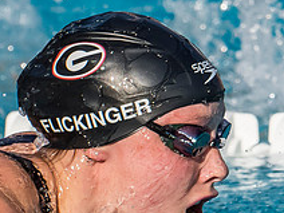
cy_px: 263
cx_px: 51
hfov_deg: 1.2
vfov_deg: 0.9
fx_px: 13151
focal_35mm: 1603
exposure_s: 1/2500
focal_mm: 200
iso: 640
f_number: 6.3
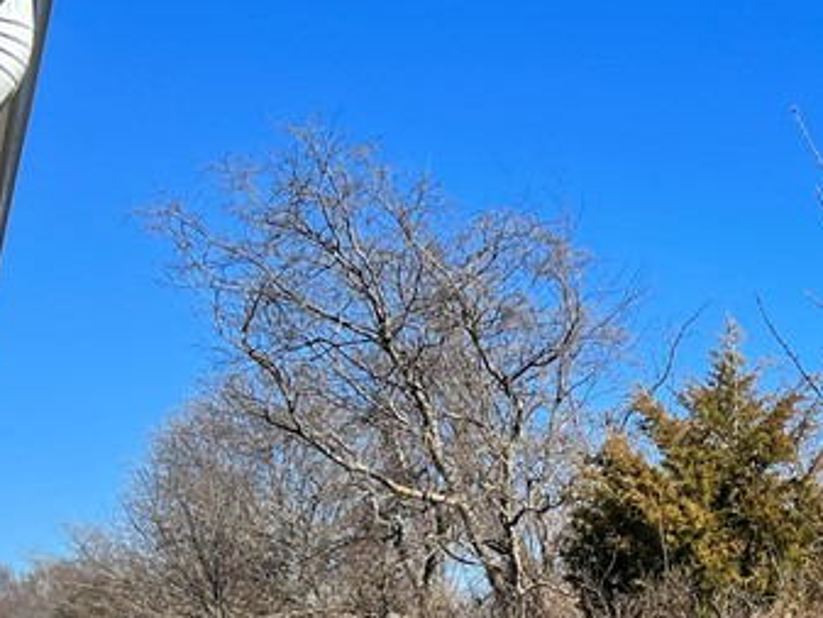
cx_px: 835
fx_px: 1879
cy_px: 855
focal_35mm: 79
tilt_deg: -4.9
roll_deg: -0.3
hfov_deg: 23.6
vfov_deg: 17.3
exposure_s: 1/2762
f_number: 1.5
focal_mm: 5.7
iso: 50
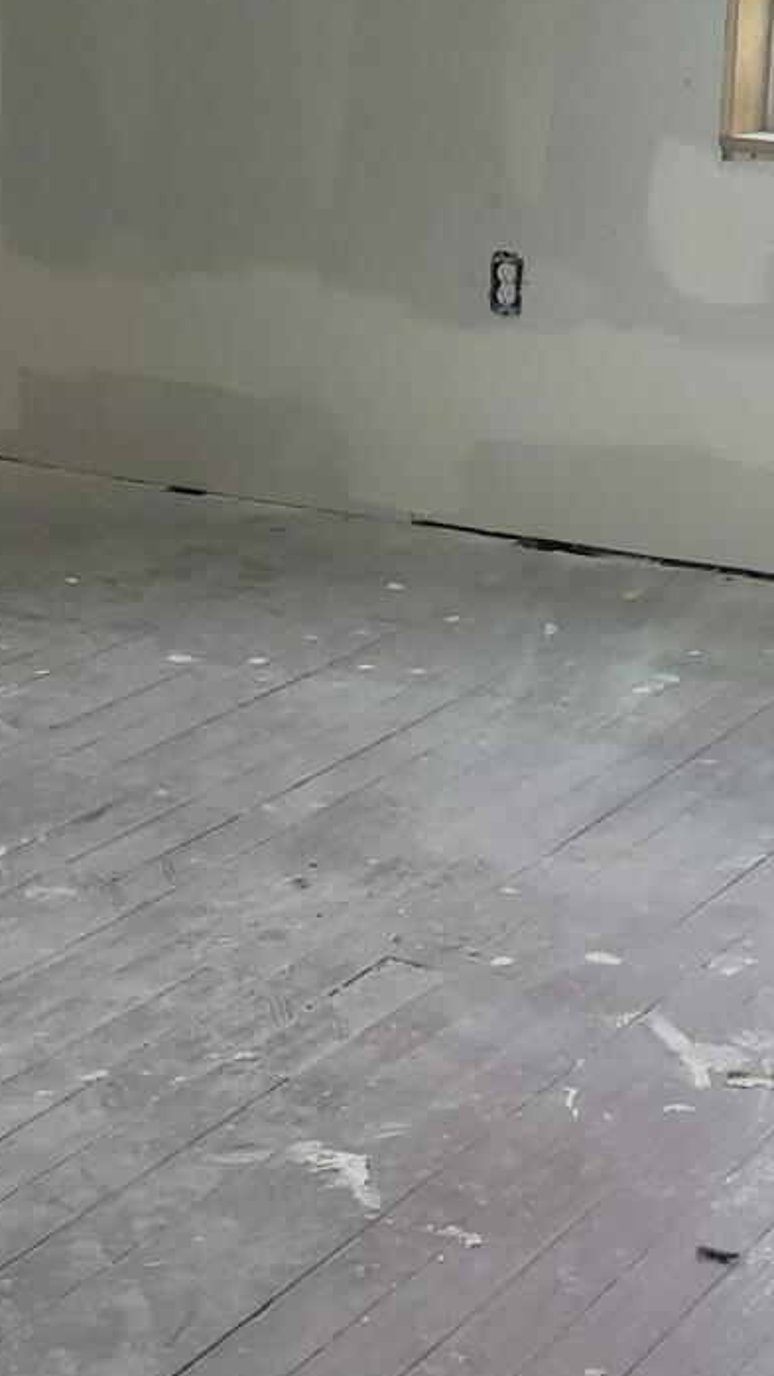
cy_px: 665
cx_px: 455
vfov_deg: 26.2
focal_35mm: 81
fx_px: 2956
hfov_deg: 14.9
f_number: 1.8
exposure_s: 1/60
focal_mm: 5.4
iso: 50
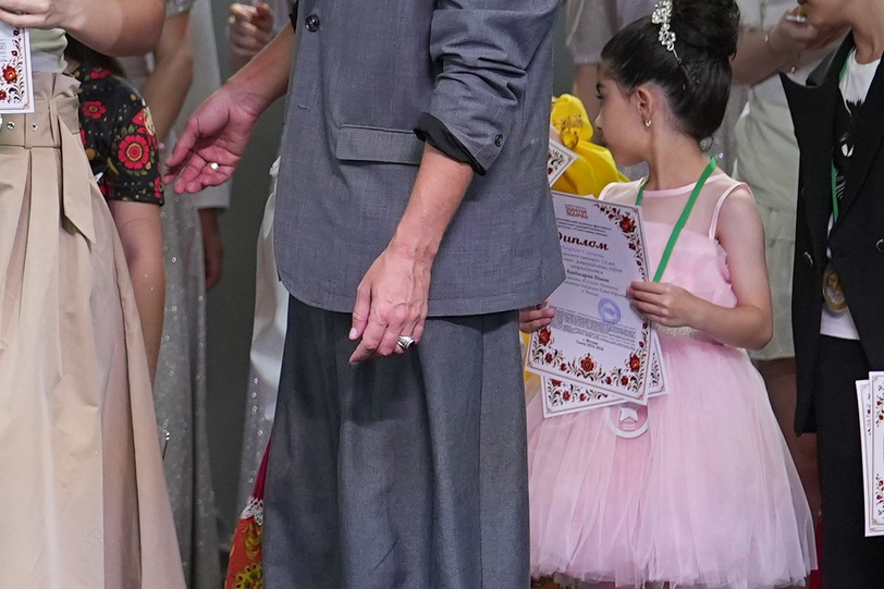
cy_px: 115
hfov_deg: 4.2
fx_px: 12152
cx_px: -285
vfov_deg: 2.8
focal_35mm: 495
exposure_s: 1/250
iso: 1000
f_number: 2.8
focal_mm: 105
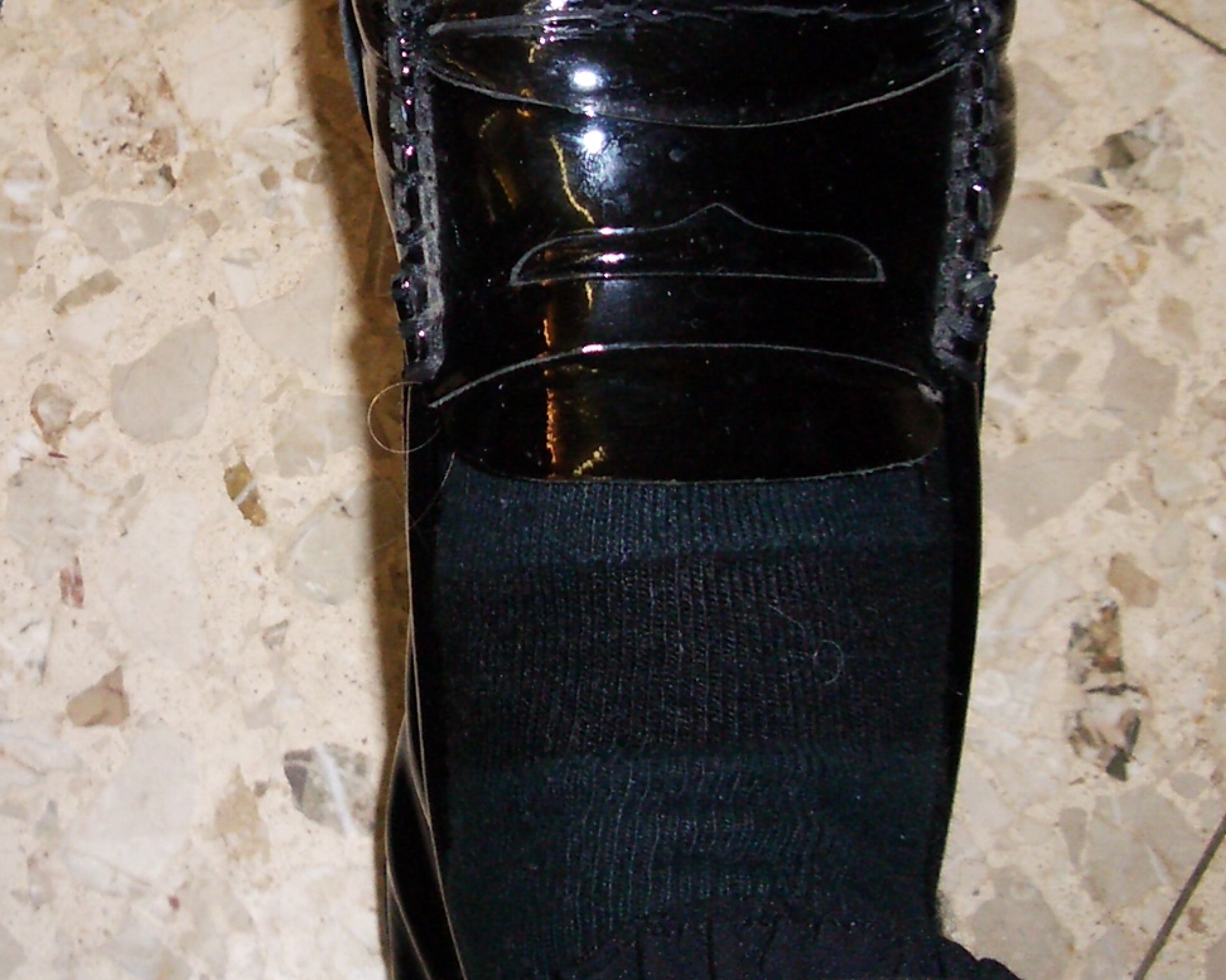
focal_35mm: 72
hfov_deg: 25.9
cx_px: 226
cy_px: 286
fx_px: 2612
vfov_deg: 21.1
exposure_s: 1/60
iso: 200
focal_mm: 5.8
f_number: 2.6
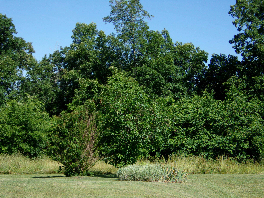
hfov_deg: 27.8
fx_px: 534
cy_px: 99
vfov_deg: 21.0
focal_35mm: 70
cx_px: 132
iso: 80
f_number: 4.9
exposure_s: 1/400
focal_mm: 12.5
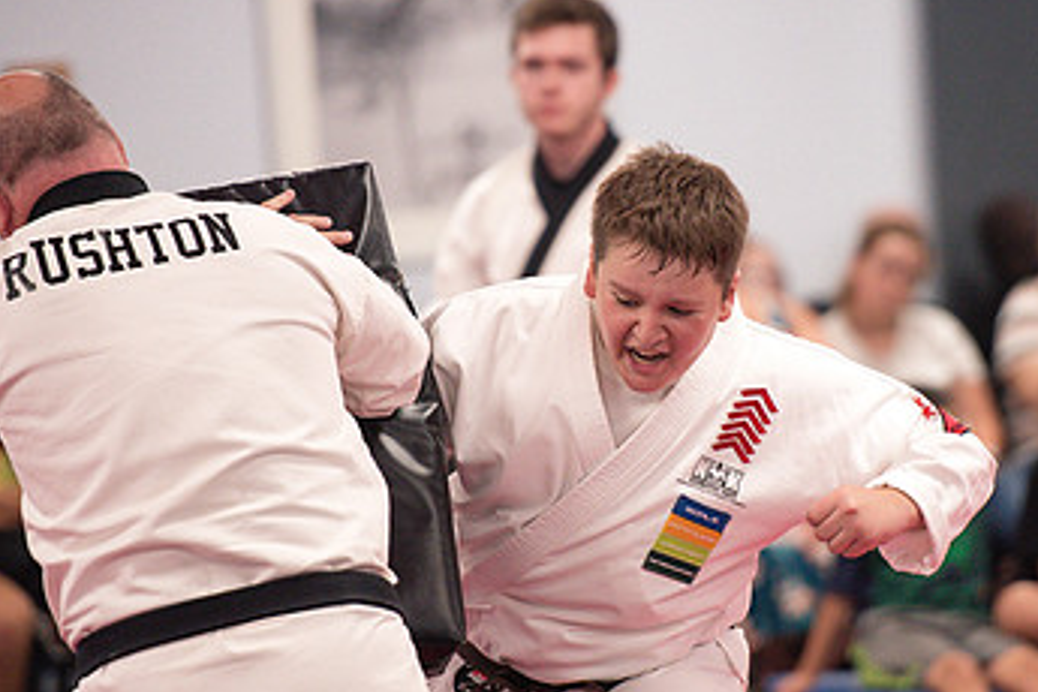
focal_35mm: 336
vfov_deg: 4.1
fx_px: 9687
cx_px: 695
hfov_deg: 6.1
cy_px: 344
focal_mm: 200
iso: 1600
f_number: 2.8
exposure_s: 1/400
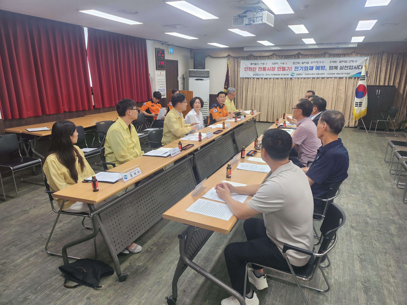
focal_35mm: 24
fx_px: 282
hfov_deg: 71.6
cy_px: 152
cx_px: 204
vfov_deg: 56.8
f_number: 1.8
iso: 160
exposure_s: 1/120
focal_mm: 5
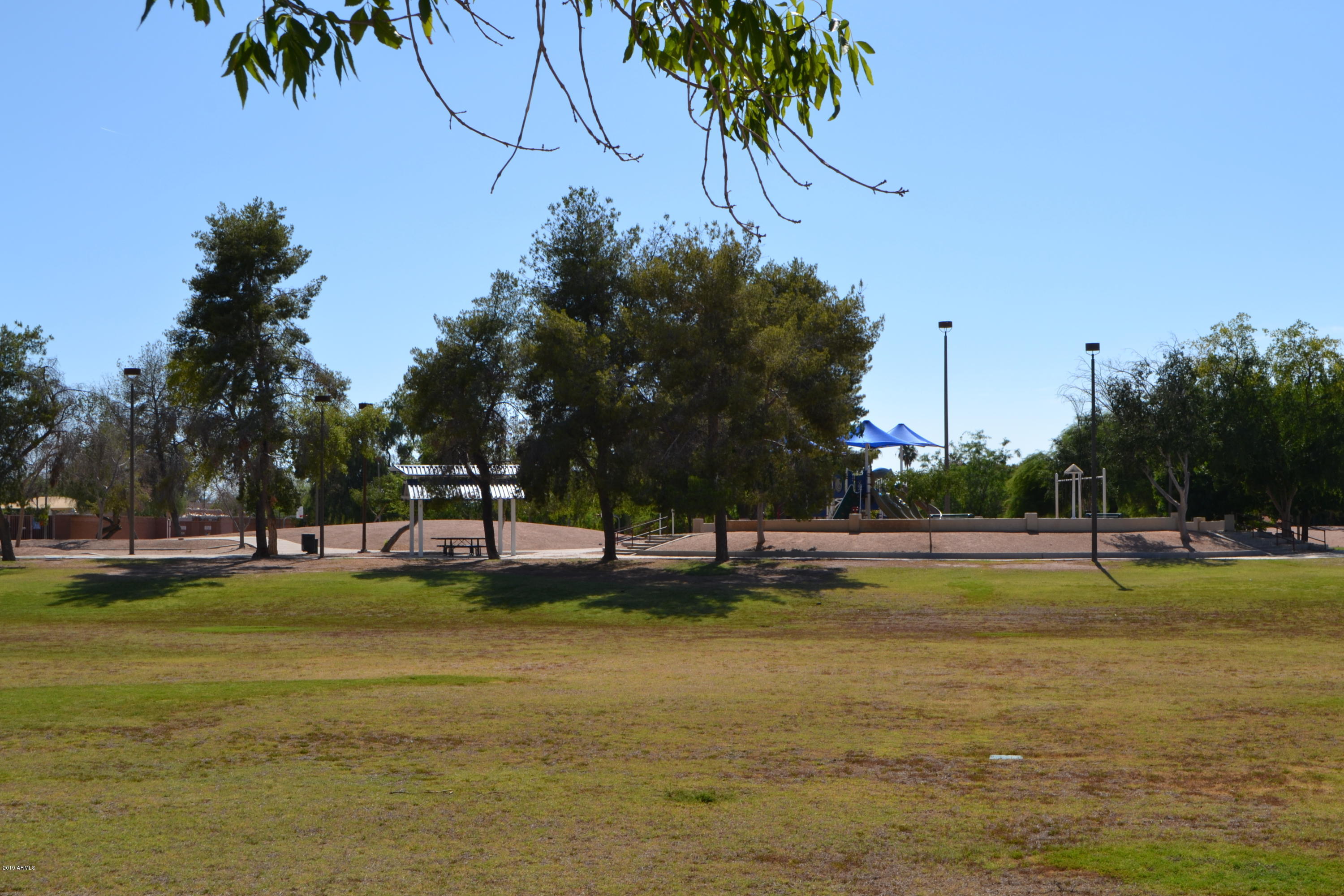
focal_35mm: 48
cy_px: 448
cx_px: 672
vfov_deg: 28.1
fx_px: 1792
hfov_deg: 41.1
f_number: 10
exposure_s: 1/200
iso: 100
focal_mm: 32
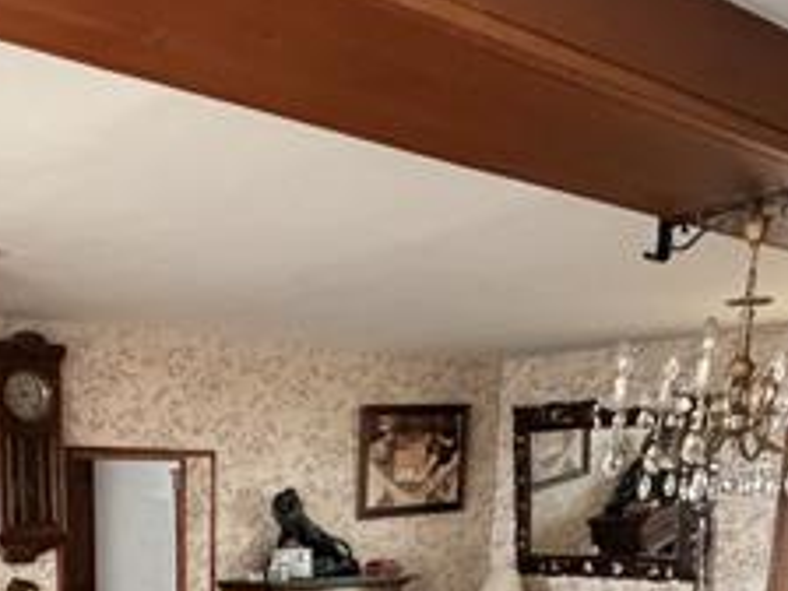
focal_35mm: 50
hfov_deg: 37.0
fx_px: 1138
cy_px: 813
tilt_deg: -14.9
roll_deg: +0.6
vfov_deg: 24.5
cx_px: 169
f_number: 2.2
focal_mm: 2.22
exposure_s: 1/60
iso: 640
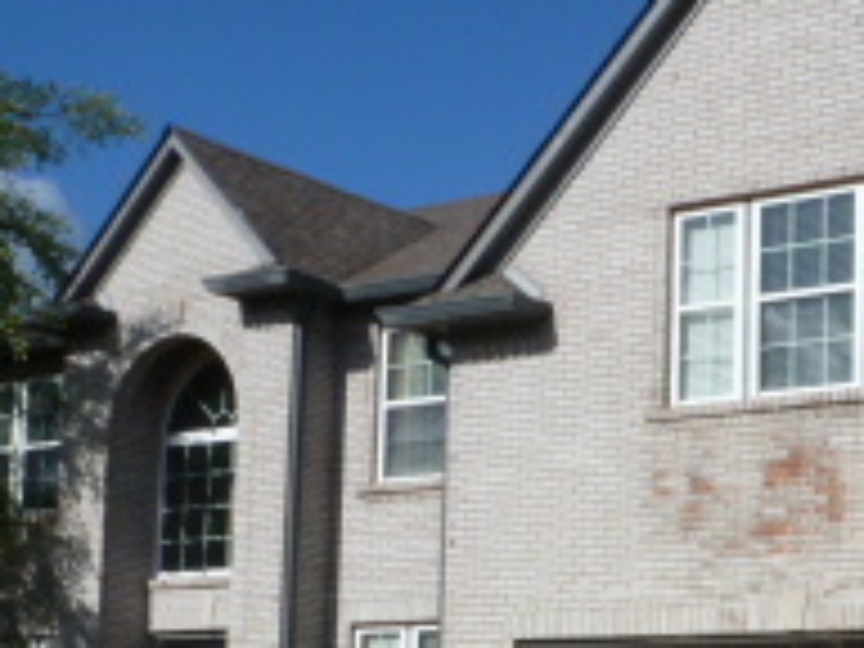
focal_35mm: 80
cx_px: 644
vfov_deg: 18.1
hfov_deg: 24.2
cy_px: 580
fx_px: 1997
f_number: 5.6
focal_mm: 4.3
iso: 100
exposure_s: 1/500
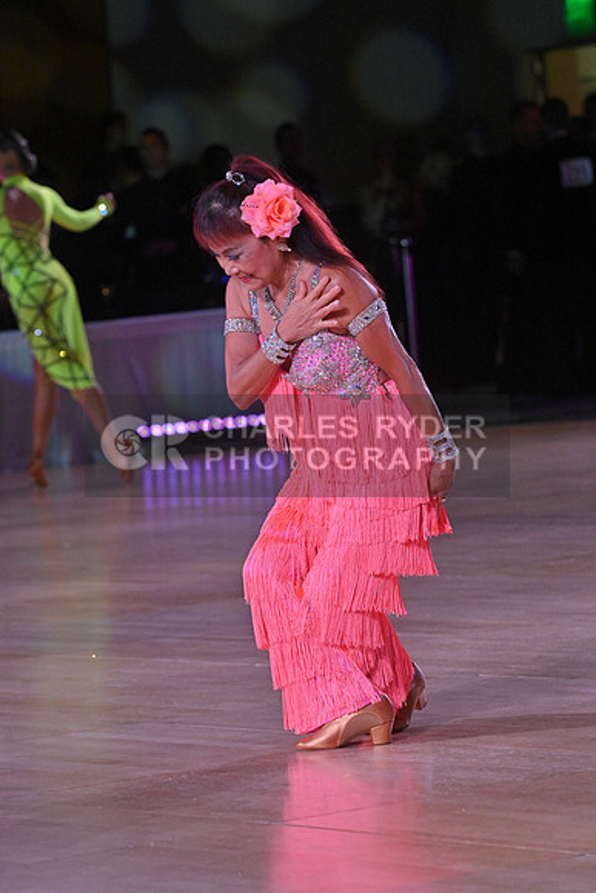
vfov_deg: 10.8
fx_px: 4715
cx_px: 298
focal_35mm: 190
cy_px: 446
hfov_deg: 7.2
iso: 4000
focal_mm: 190
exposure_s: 1/500
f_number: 6.3
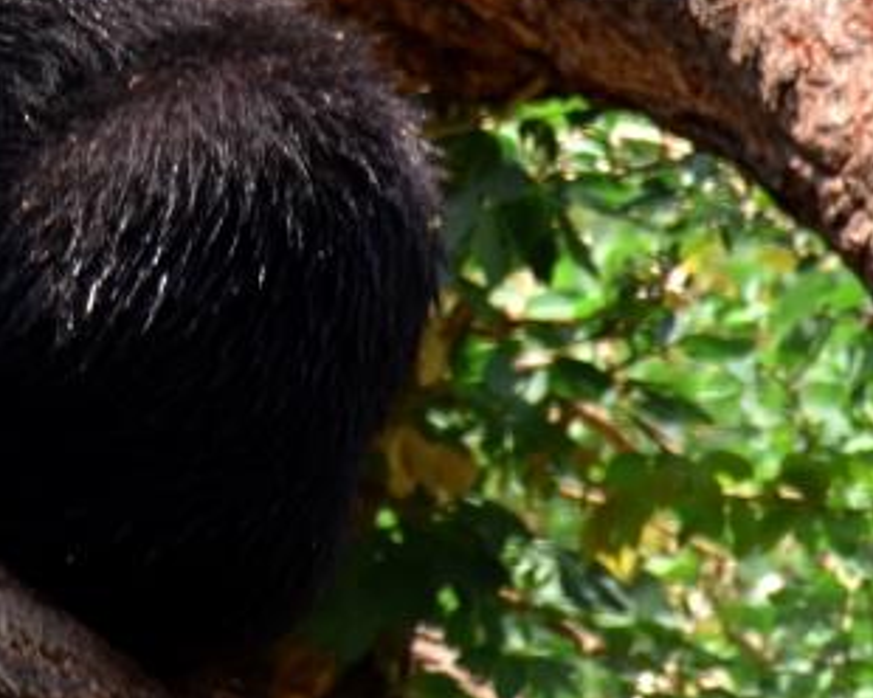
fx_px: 36095
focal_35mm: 1397
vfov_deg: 1.1
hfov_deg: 1.4
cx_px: -431
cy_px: -27
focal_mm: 300
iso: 400
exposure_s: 1/500
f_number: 6.3
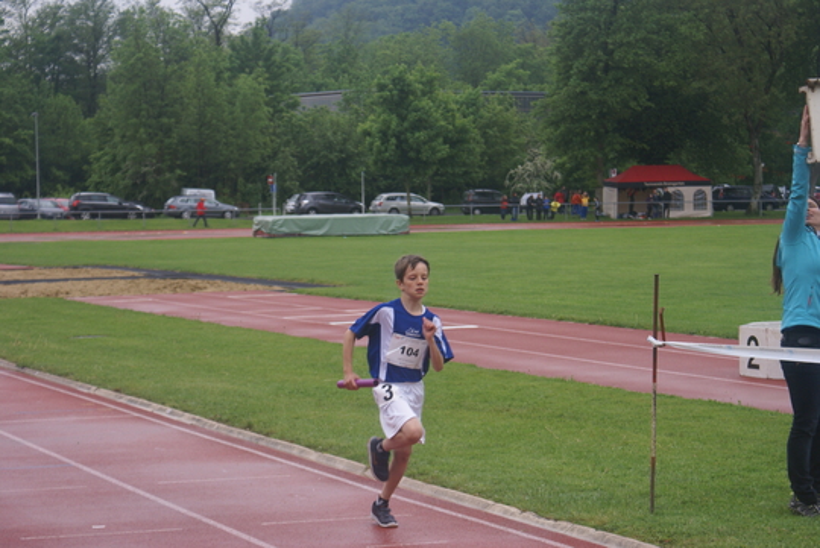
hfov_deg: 19.4
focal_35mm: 105
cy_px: 274
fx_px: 2394
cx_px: 410
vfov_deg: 13.1
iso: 250
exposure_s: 1/250
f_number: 5.6
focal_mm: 70
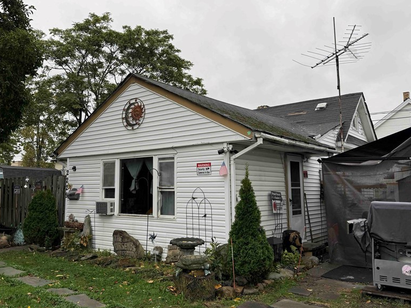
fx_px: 380
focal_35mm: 32
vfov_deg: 44.2
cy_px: 149
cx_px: 174
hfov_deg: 56.6
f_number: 1.78
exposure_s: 1/708
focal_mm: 6.76
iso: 80
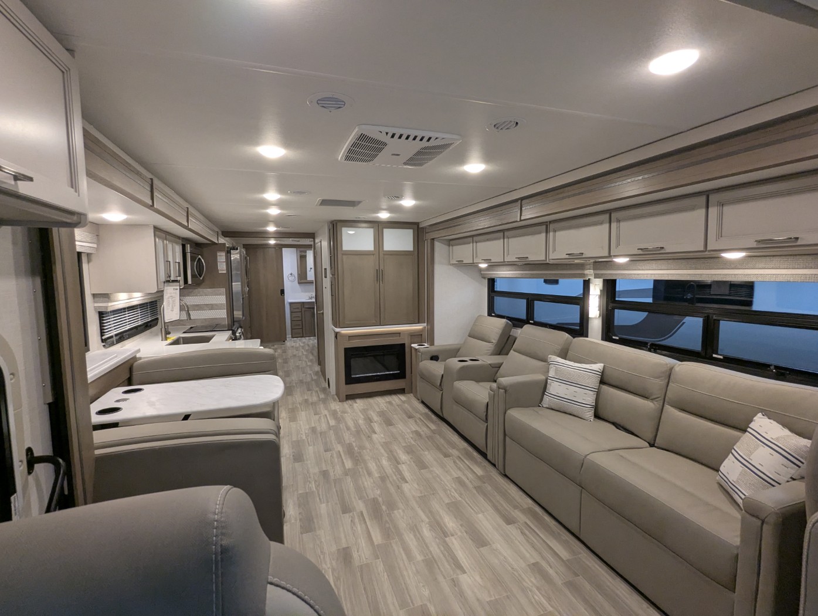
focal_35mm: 16
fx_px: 379
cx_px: 409
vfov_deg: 78.2
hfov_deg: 94.4
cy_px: 308
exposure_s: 1/106
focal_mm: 2.35
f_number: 2.2
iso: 220
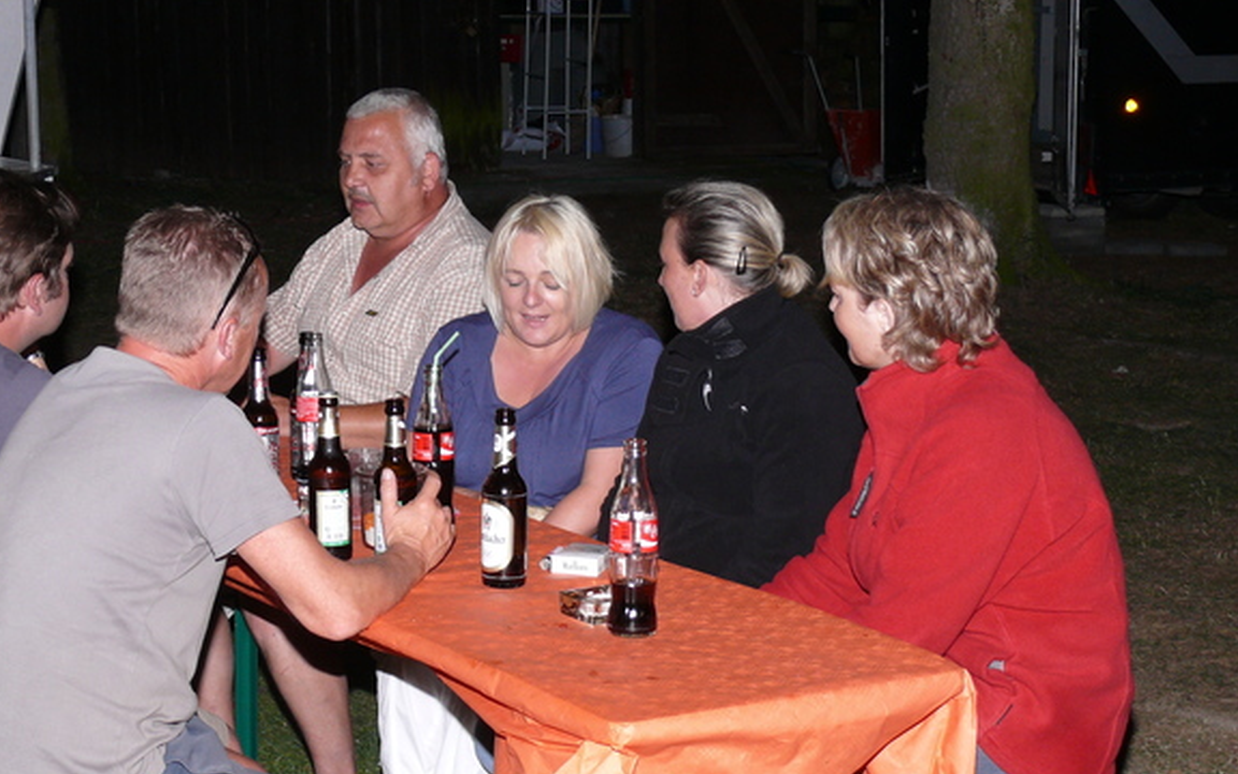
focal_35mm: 78
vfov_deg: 16.7
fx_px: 2632
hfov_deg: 26.4
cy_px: 510
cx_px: 456
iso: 100
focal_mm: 11.2
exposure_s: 1/30
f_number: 3.2
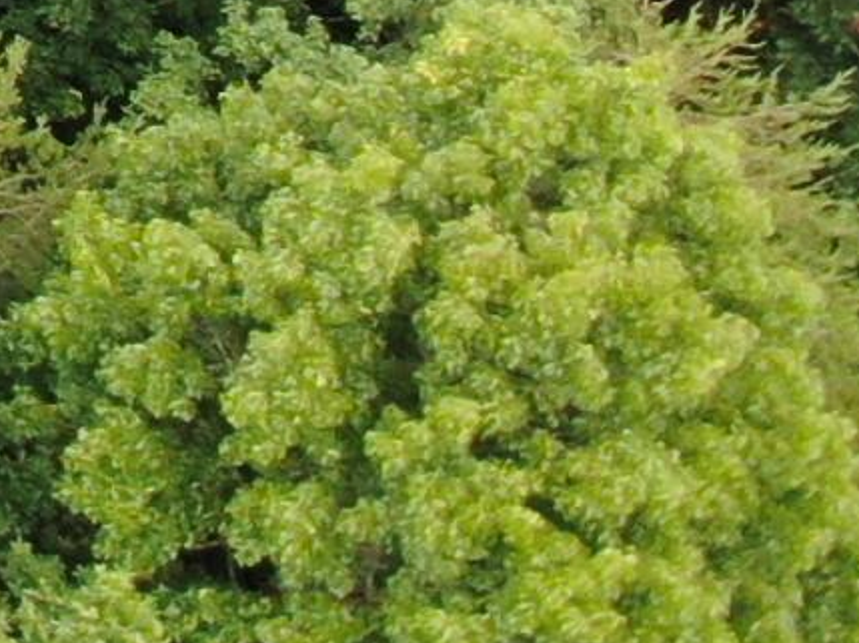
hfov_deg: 9.0
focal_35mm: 168
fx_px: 4165
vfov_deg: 7.4
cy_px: -1518
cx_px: -1906
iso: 100
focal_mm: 4.39
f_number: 2.8
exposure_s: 1/160
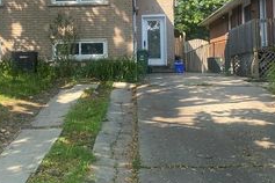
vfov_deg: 23.5
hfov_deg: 35.0
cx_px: 125
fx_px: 435
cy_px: 42
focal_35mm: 57
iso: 32
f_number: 1.8
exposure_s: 1/747
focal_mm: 4.25
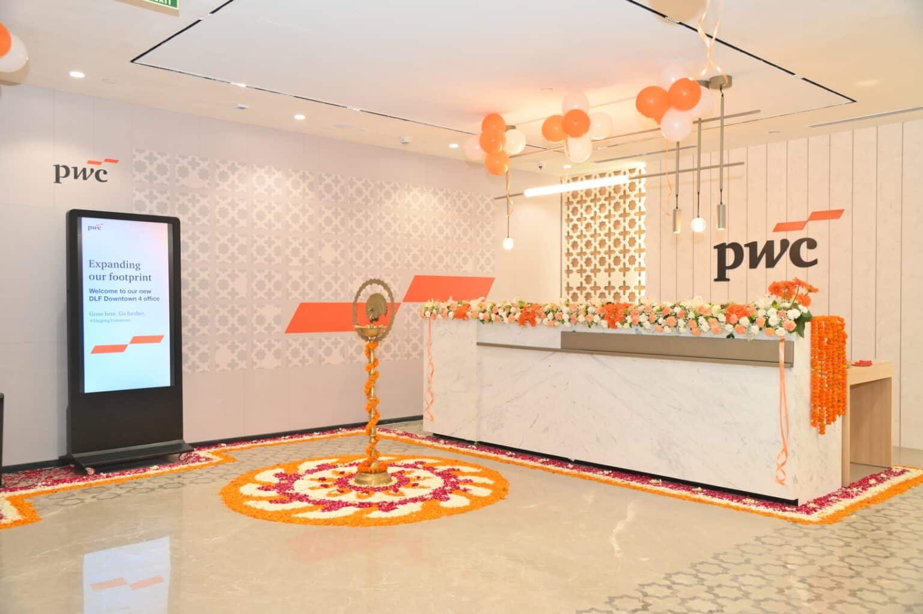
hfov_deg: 60.3
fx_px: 794
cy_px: 307
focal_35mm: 31
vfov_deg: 42.3
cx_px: 462
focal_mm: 31
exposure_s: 1/125
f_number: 5
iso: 2000
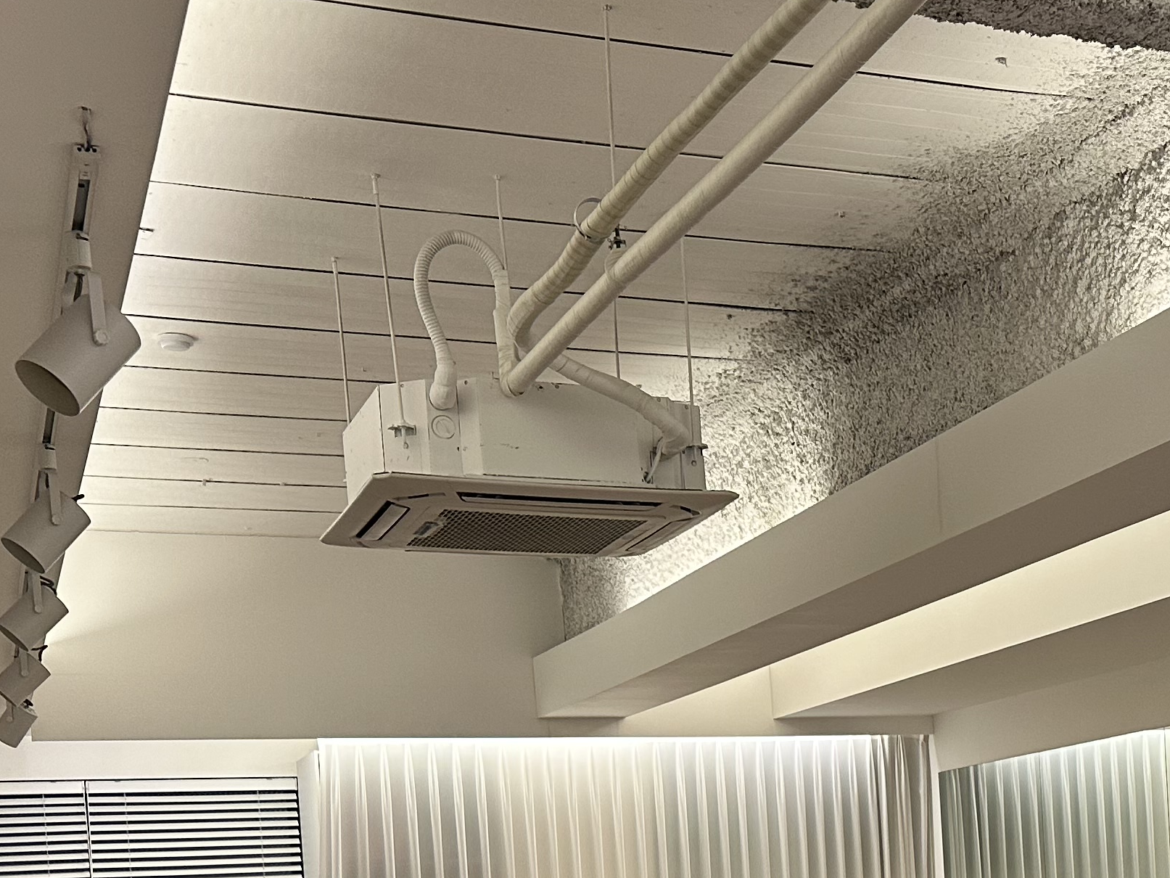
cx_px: 1017
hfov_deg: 30.9
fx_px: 2028
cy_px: 984
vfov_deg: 22.9
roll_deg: +3.3
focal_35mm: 60
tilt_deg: -1.8
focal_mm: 6.86
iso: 200
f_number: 1.78
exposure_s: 1/120
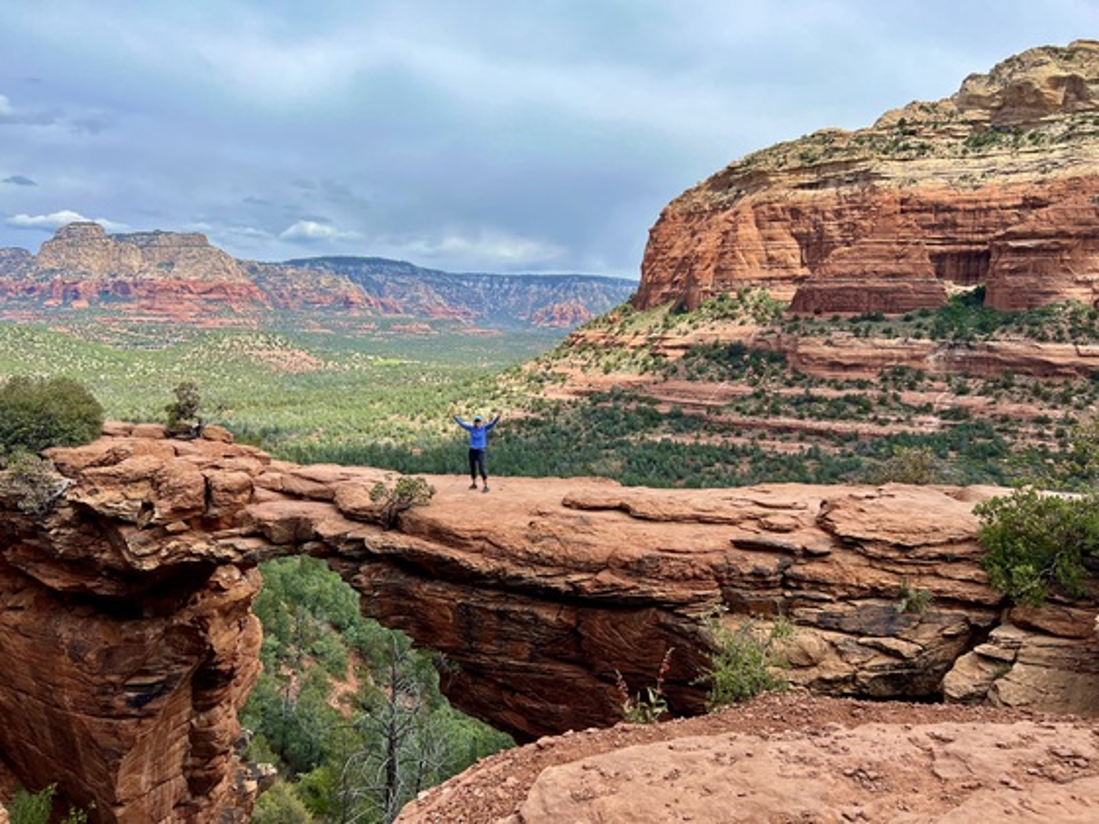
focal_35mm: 26
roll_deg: -1.6
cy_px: 412
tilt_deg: -4.7
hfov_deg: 67.3
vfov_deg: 53.1
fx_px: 825
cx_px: 550
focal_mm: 5.7
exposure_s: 1/2994
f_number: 1.5
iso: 50
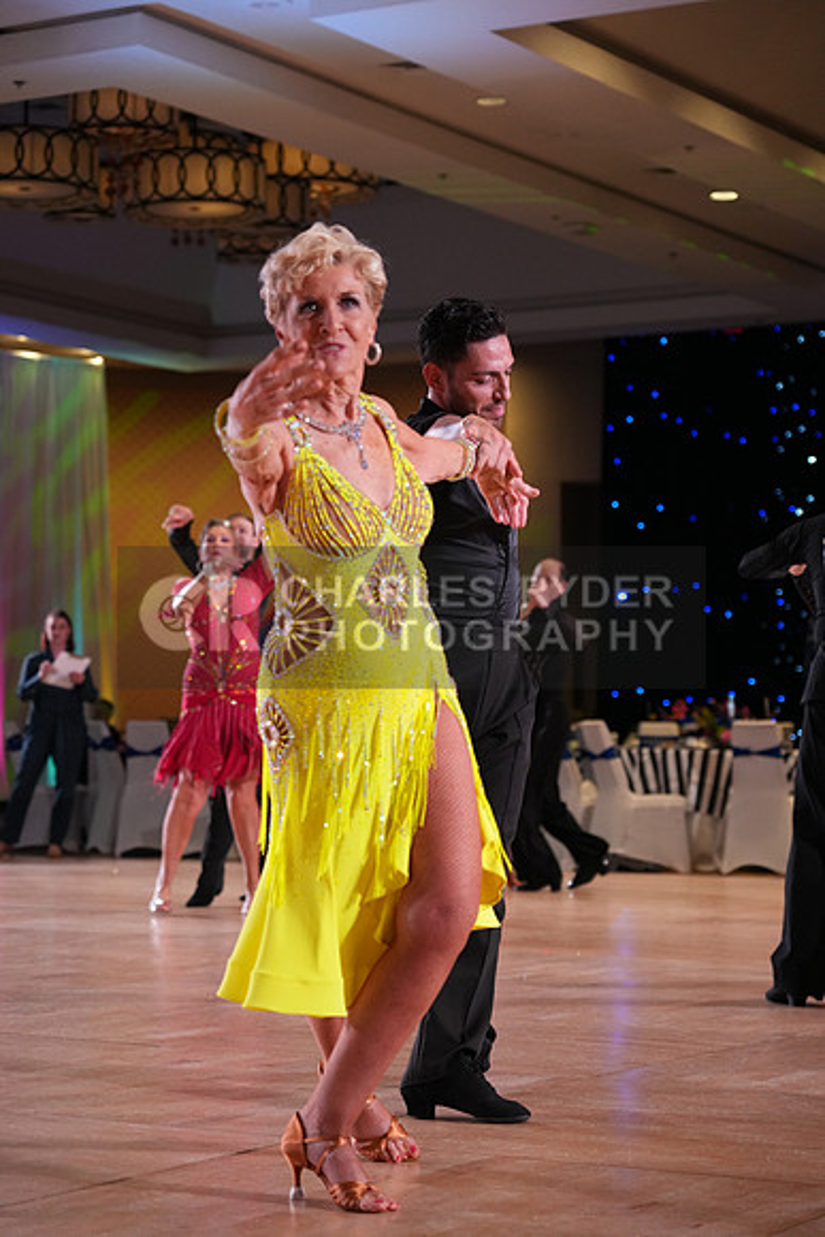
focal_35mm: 79
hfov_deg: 17.3
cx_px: 412
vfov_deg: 25.7
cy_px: 618
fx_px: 2714
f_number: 4
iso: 2500
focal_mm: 79
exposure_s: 1/500
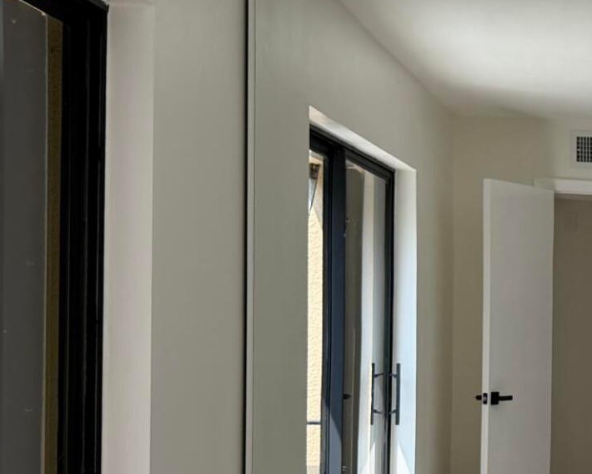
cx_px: 932
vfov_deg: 16.1
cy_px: 351
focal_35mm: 95
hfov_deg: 17.7
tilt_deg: -0.9
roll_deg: -0.7
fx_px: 1664
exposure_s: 1/397
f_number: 1.78
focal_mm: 6.76
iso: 80
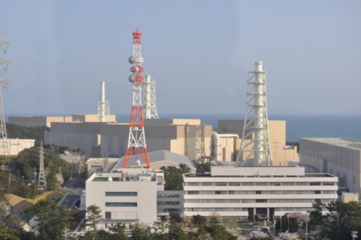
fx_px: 826
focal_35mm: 82
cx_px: 180
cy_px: 120
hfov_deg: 24.6
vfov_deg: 16.5
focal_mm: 55
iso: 200
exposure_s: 1/400
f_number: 9
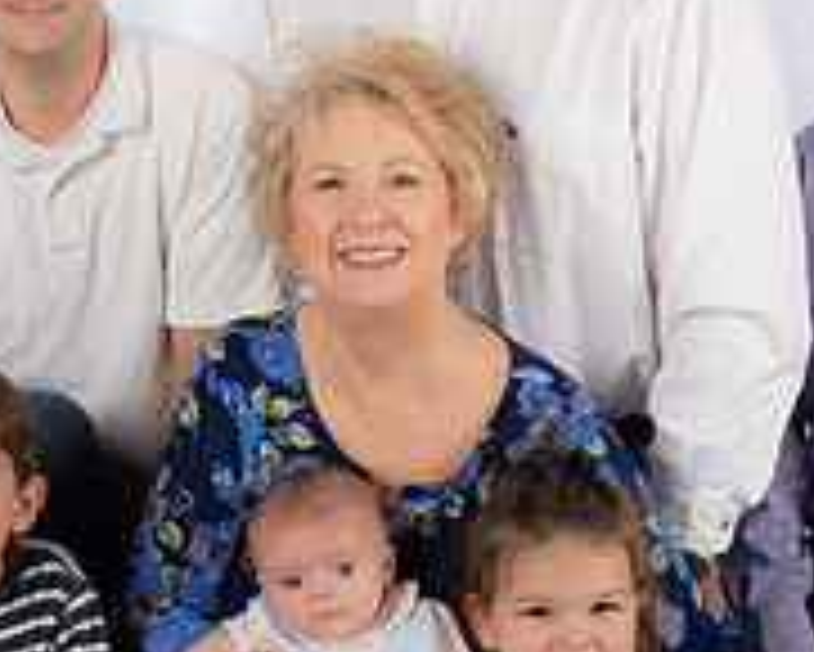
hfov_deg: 19.9
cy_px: 454
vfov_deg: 16.0
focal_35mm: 96
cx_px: 274
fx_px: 2314
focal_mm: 32
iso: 100
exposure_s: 1/200
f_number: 5.6
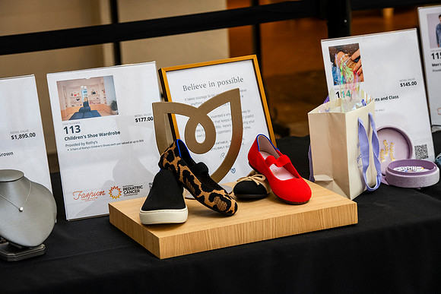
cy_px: 147
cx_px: 220
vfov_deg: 11.2
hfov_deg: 16.8
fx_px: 1495
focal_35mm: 122
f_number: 8
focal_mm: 122
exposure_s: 1/200
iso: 1600
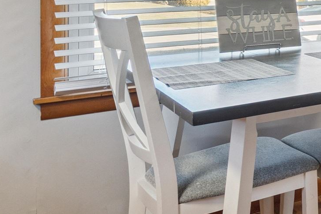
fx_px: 597
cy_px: -41
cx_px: 639
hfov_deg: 18.9
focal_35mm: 67
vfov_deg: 19.2
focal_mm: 16
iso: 800
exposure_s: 1/25
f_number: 10
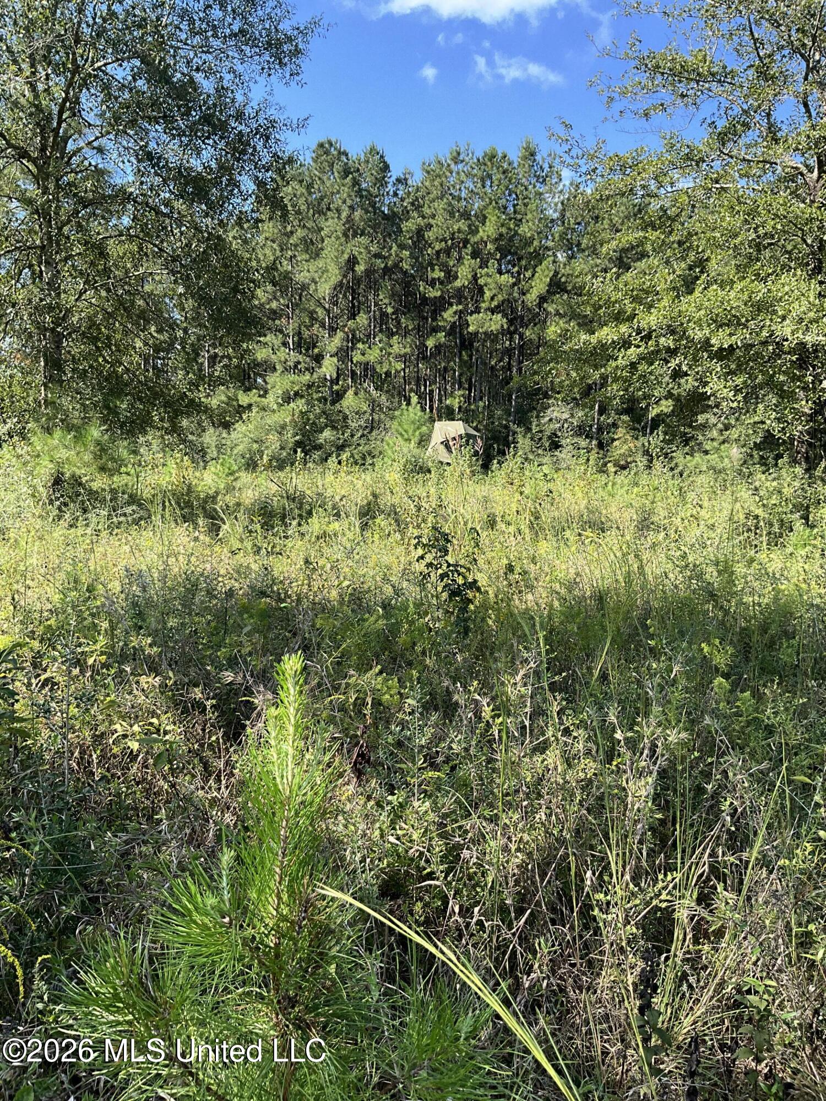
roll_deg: -0.1
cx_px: 413
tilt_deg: -5.7
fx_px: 923
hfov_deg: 48.2
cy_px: 550
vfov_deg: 61.7
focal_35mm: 29
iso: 25
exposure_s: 1/454
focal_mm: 3
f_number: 1.8
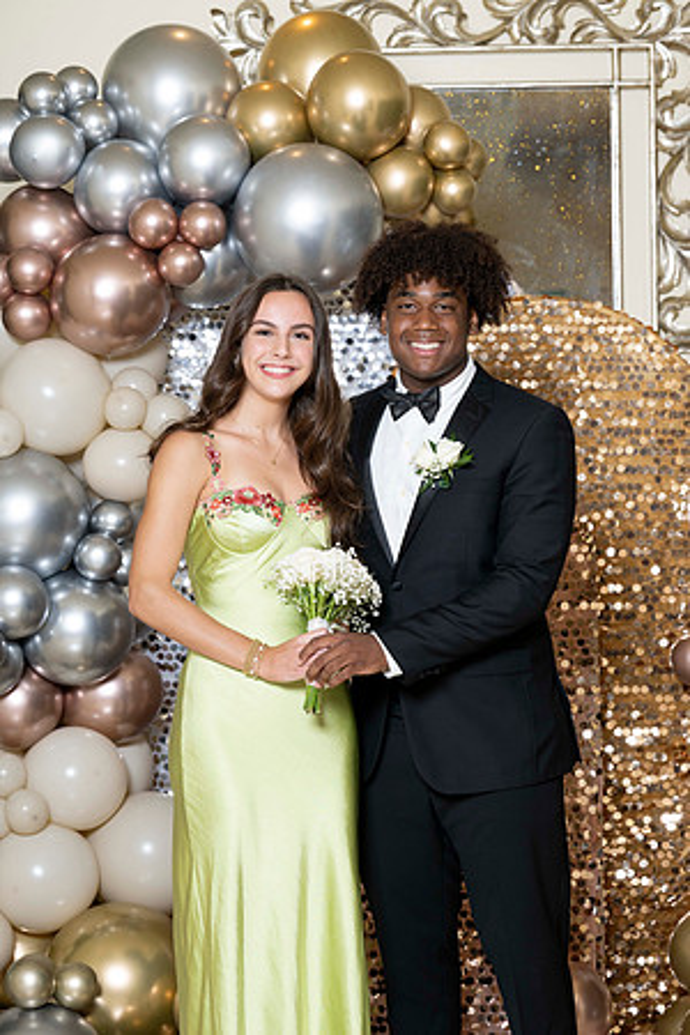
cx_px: 345
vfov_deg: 20.4
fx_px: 2875
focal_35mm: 100
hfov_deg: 13.7
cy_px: 518
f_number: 5.6
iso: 250
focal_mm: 100
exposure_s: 1/200
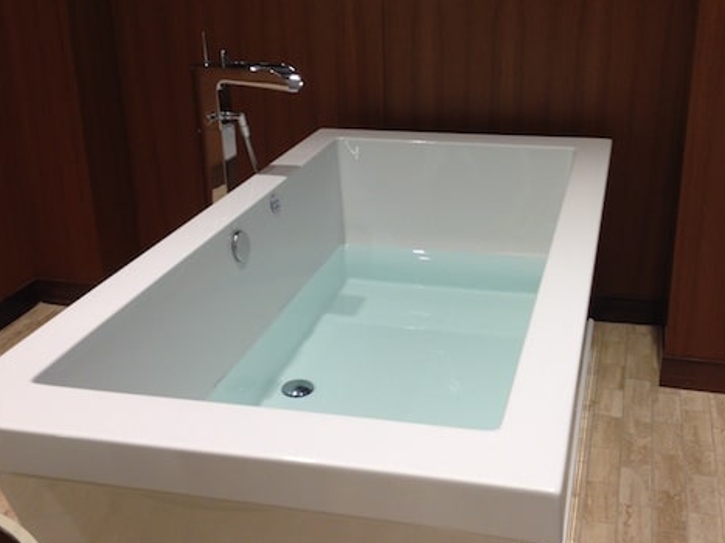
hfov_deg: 39.5
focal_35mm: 48
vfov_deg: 30.2
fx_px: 1005
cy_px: 239
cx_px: 438
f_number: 2.4
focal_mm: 4.28
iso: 64
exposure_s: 1/60
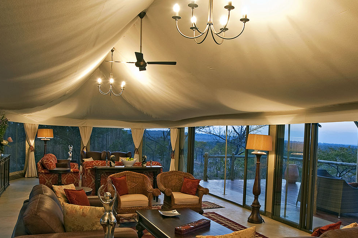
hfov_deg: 58.6
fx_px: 318
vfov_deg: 40.9
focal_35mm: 32
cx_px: 199
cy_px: 143
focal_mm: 21
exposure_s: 1/1.67
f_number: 7.1
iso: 400
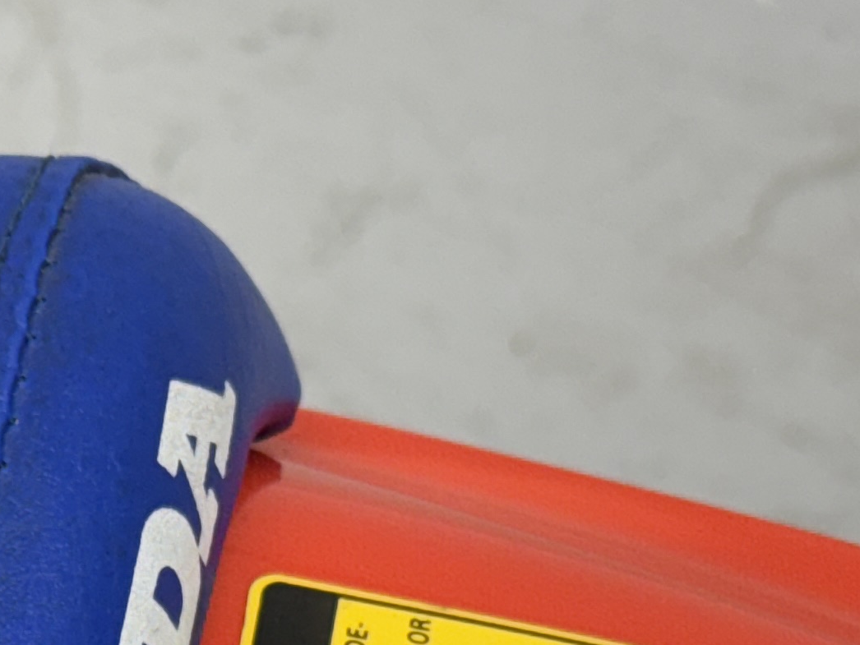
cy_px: 1175
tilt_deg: -64.1
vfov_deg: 7.8
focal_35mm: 185
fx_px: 4597
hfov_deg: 10.4
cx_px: -324
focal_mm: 6.76
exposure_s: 1/100
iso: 100
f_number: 1.78
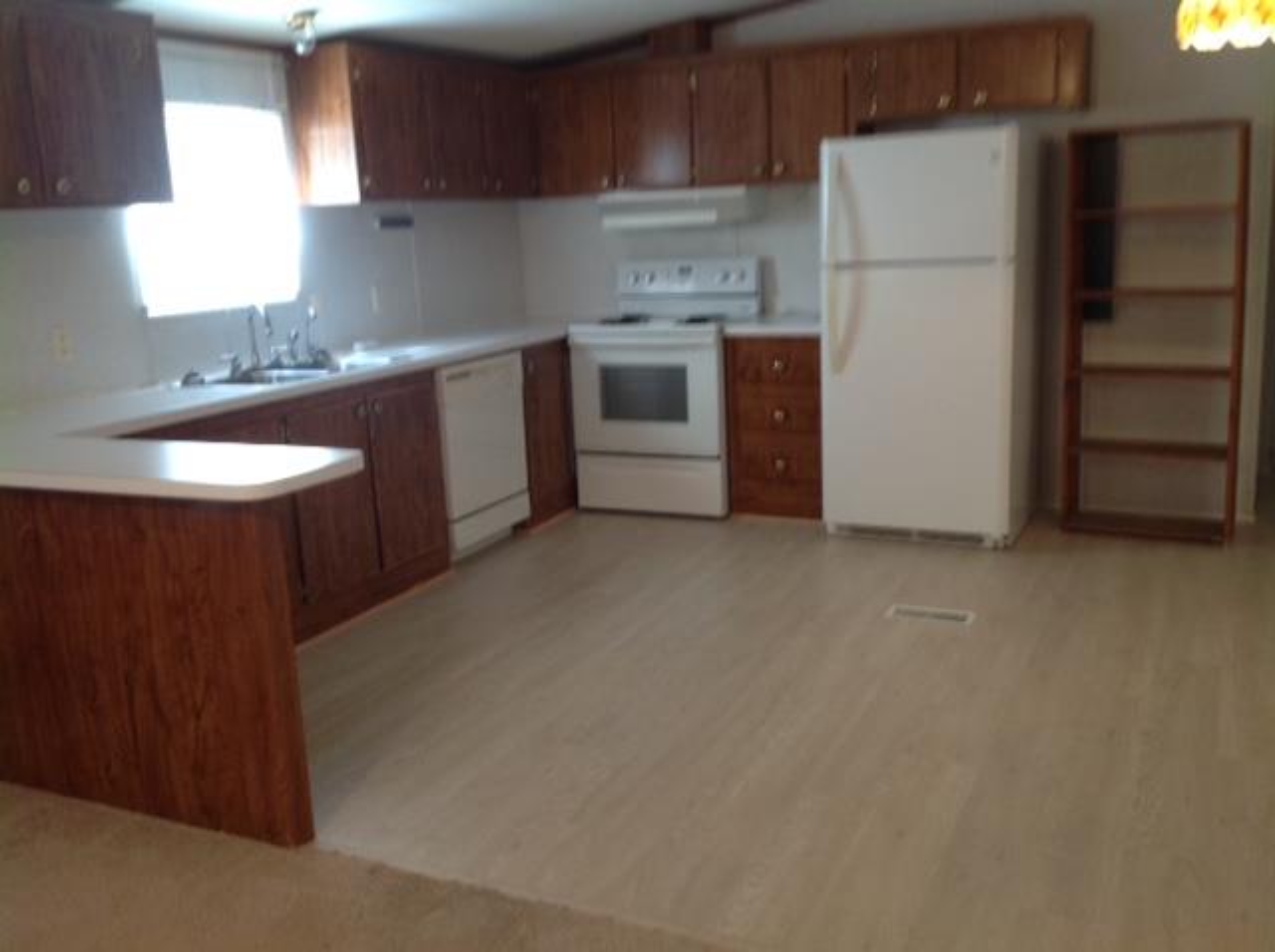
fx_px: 1287
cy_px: 476
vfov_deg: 40.6
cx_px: 638
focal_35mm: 35
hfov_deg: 52.7
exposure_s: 1/15
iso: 100
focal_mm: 4.28
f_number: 2.4
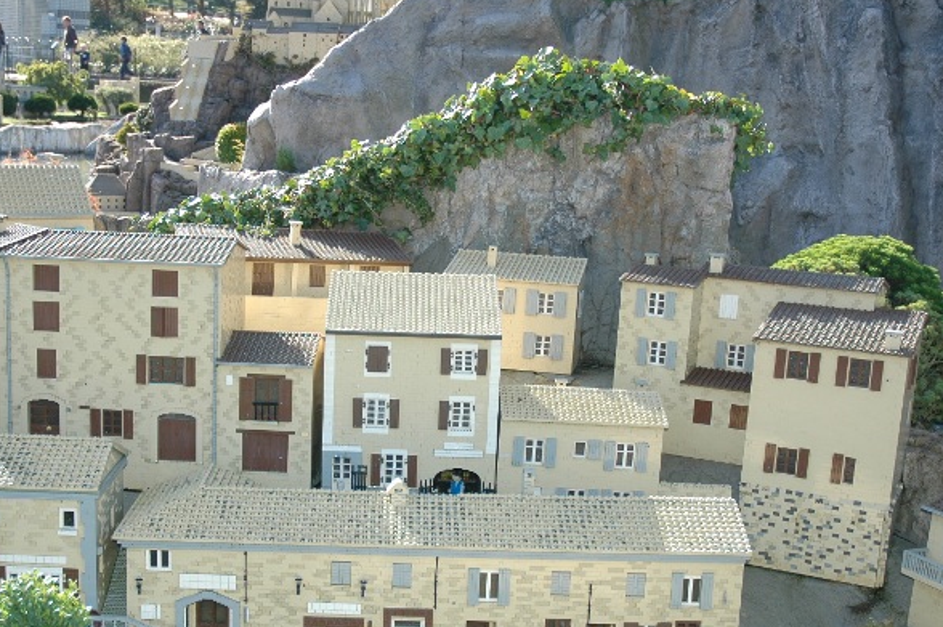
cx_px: 406
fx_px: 1282
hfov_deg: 40.3
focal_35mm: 49
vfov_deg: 27.4
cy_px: 366
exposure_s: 1/250
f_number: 3.8
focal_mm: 24
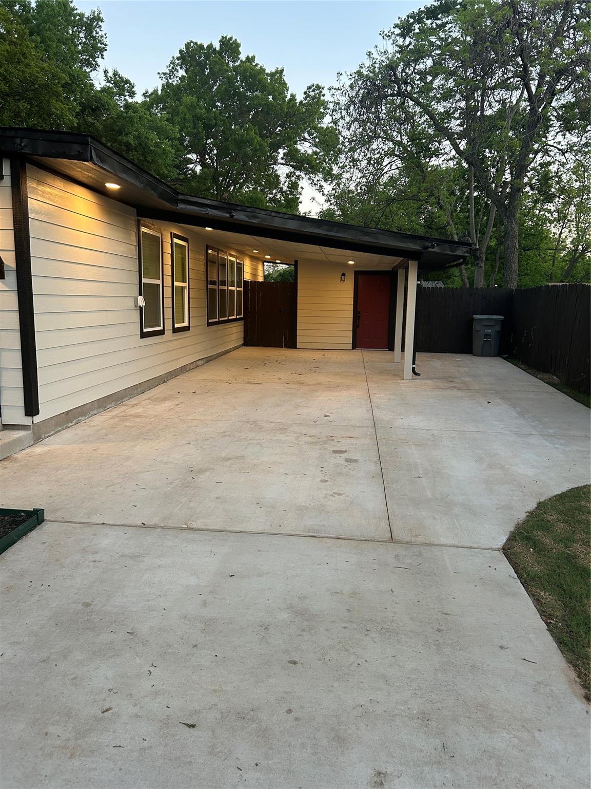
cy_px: 394
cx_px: 296
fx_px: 592
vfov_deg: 67.3
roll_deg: -1.5
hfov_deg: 53.1
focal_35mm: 26
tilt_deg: -9.8
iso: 125
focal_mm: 5.7
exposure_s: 1/98
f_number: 1.5
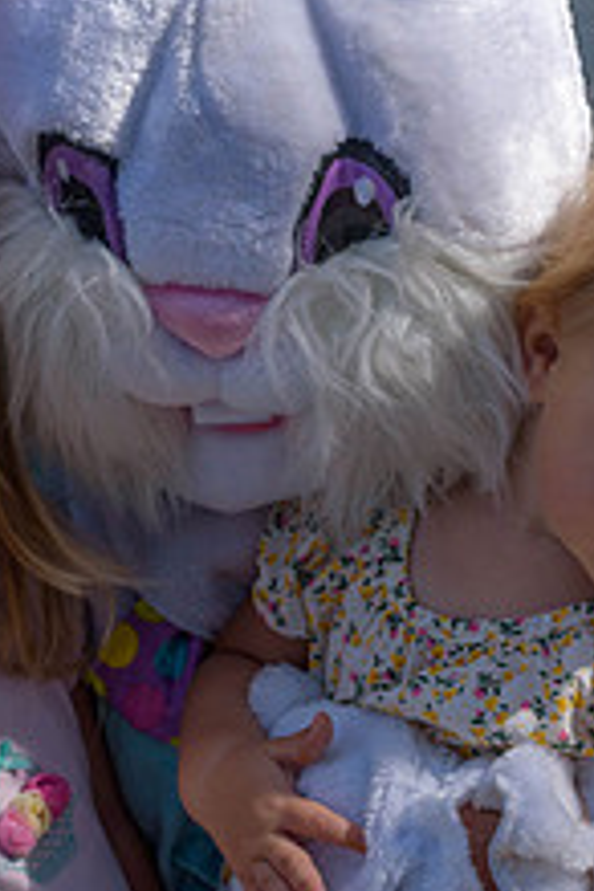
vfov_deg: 9.5
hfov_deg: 6.4
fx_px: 5346
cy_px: 342
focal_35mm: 216
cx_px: 195
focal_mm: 70
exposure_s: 1/640
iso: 200
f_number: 6.3
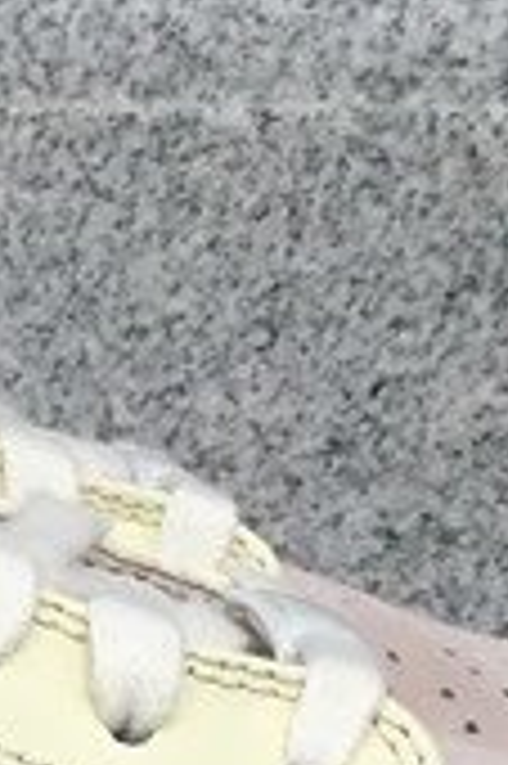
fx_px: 3627
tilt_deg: -18.9
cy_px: 1334
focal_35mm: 171
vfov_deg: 11.3
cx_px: -333
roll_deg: -0.4
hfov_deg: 7.8
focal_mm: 3.3
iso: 25
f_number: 2.4
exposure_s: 1/1274
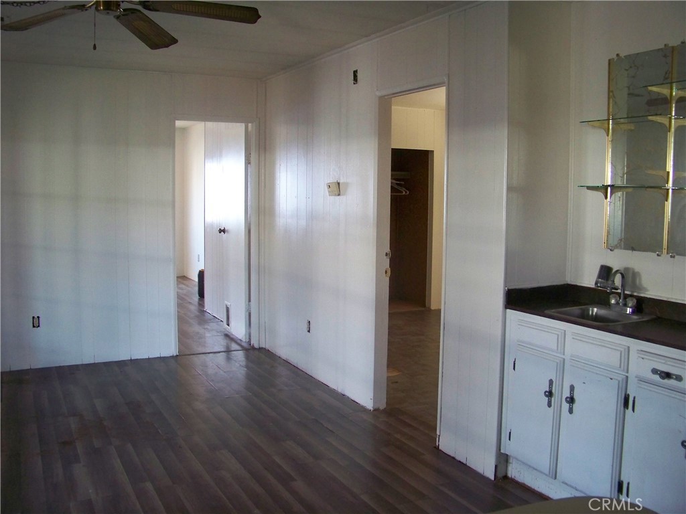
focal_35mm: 33
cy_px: 257
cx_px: 343
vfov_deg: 42.9
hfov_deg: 55.4
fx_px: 654
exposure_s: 1/30
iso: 320
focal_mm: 5.85
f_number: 2.8
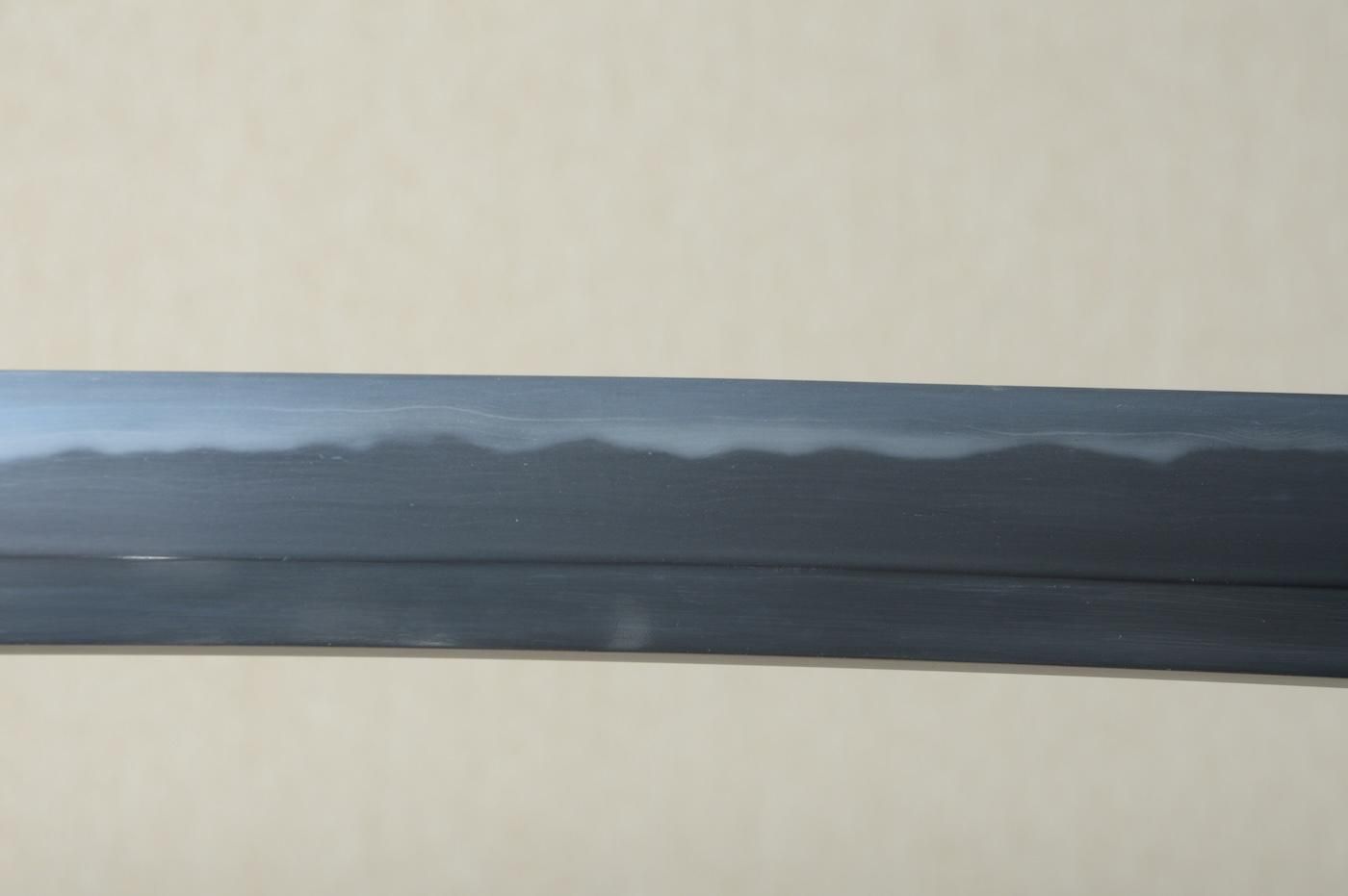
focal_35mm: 142
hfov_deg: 14.4
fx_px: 5331
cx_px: 674
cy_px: 448
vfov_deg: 9.6
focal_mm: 95
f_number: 11
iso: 400
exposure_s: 1/2
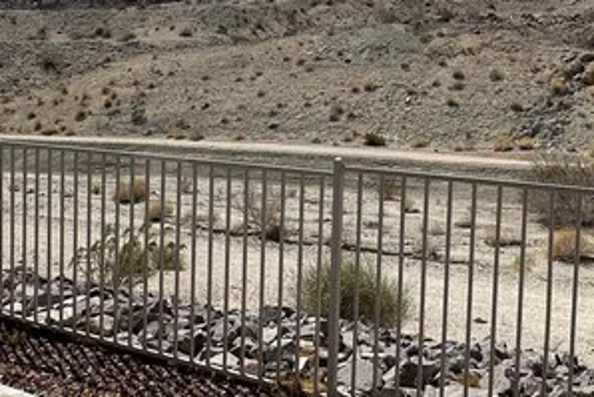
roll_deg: -1.9
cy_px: 126
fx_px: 825
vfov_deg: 26.8
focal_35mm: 50
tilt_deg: -2.2
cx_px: 351
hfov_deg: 39.4
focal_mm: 2.22
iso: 50
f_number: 2.2
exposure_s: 1/3610
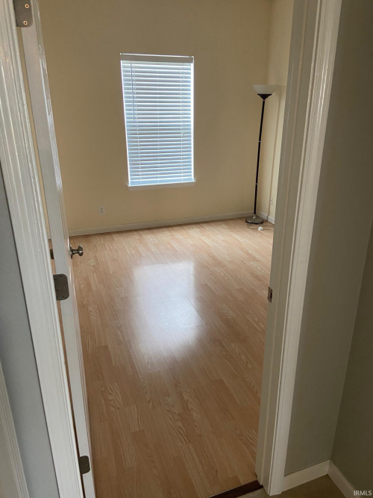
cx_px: 186
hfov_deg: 53.0
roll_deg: -0.4
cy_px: 249
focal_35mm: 26
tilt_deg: -19.7
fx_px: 374
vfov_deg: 67.3
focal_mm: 4.25
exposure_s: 1/60
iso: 200
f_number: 1.8
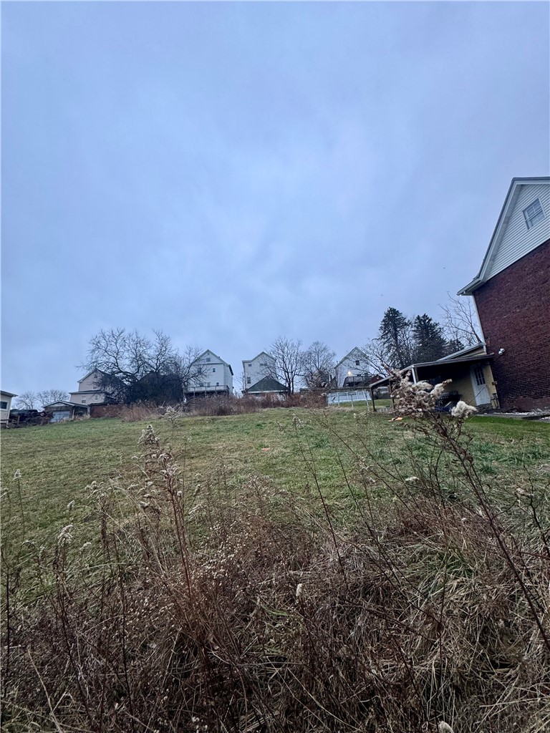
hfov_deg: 85.7
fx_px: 297
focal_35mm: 14
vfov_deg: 102.1
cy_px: 366
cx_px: 275
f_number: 2.2
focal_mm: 2.22
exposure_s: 1/99
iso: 80
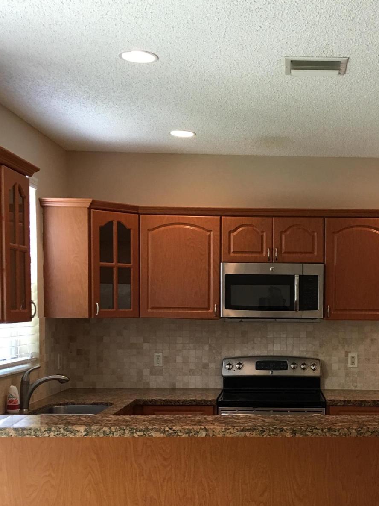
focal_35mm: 49
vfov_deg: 38.3
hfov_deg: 29.2
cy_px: 349
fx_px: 715
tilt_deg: -2.2
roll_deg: -0.8
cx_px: 286
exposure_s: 1/30
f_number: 2.2
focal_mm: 4.15
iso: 32
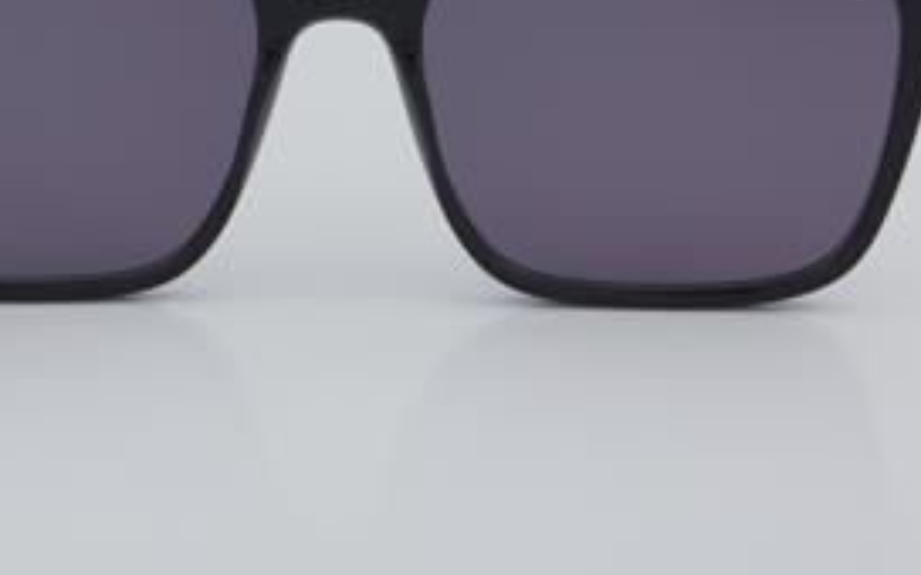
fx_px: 3106
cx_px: 342
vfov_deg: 10.6
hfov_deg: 16.8
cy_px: 152
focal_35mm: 124
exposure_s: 1/4
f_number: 32
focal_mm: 55
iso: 100
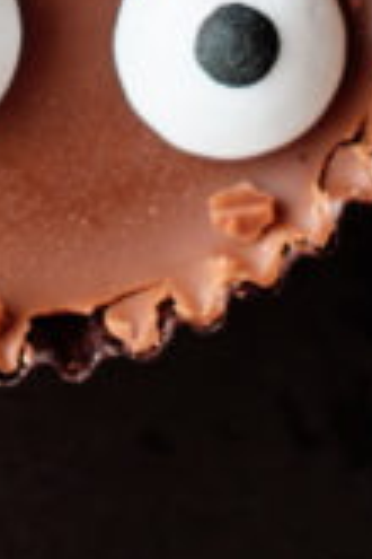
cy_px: -481
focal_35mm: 371
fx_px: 5750
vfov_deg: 5.5
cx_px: -203
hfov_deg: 3.7
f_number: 3.2
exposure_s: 1/125
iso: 250
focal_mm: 35
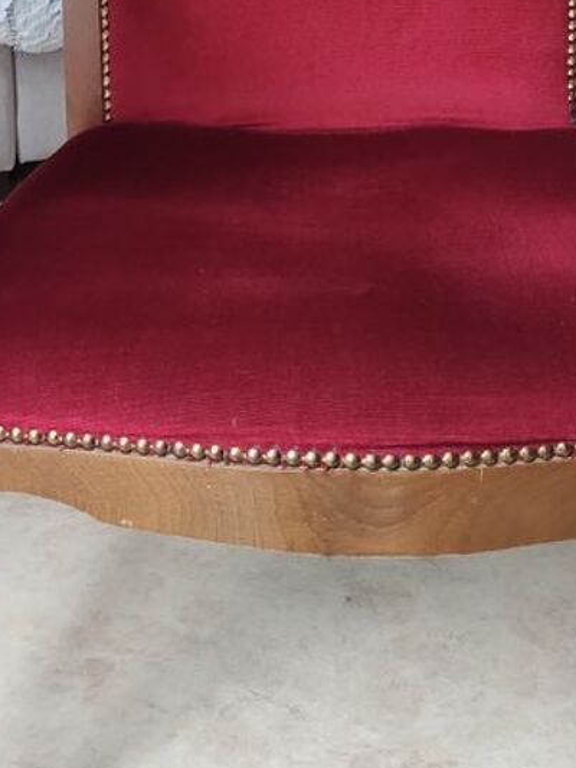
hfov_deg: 22.6
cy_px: 21
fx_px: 1442
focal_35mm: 65
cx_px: 269
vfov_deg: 28.2
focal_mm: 4.77
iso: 382
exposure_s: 1/50
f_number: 1.75
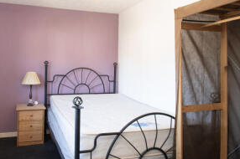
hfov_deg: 67.7
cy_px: 46
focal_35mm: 25
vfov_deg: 49.7
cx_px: 65
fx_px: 166
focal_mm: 10
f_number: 9
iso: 320
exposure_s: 1/4
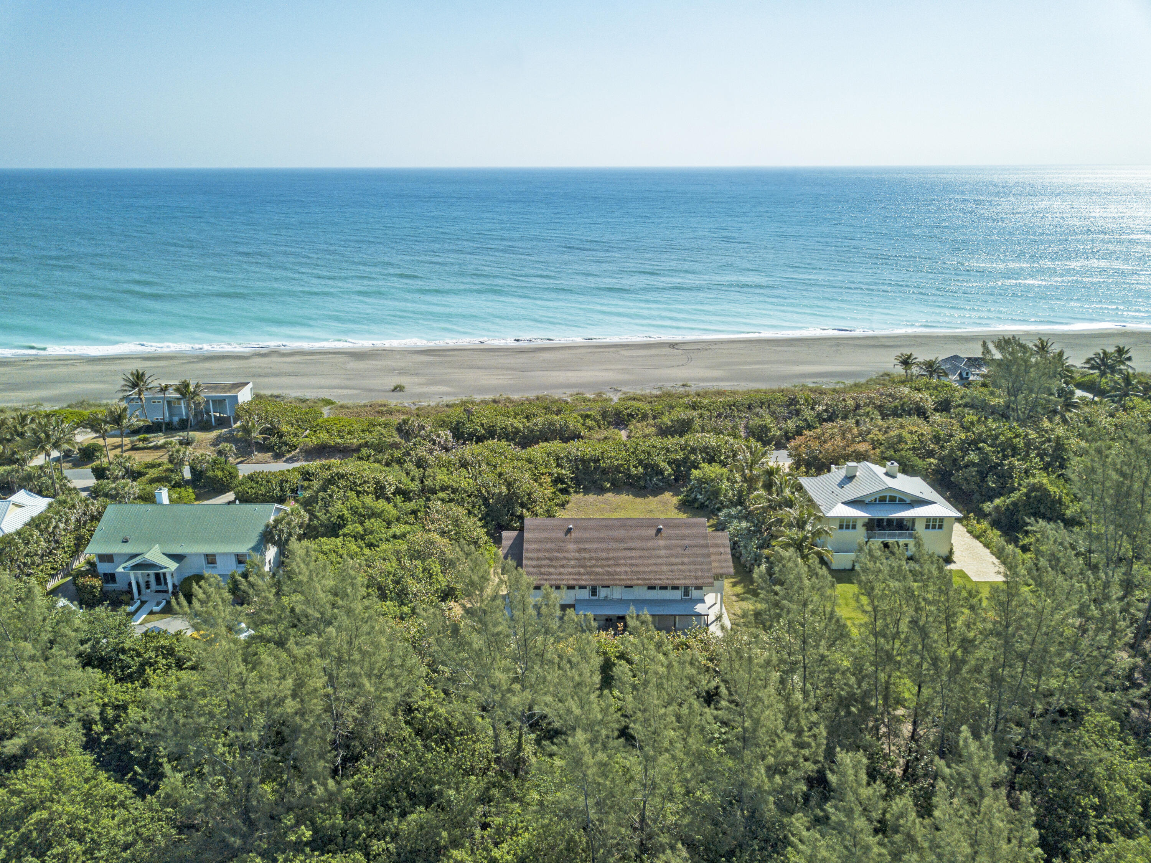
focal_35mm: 26
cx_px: 576
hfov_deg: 67.3
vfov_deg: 53.0
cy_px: 432
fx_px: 864
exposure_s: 1/2500
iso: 100
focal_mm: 4.73
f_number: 2.2
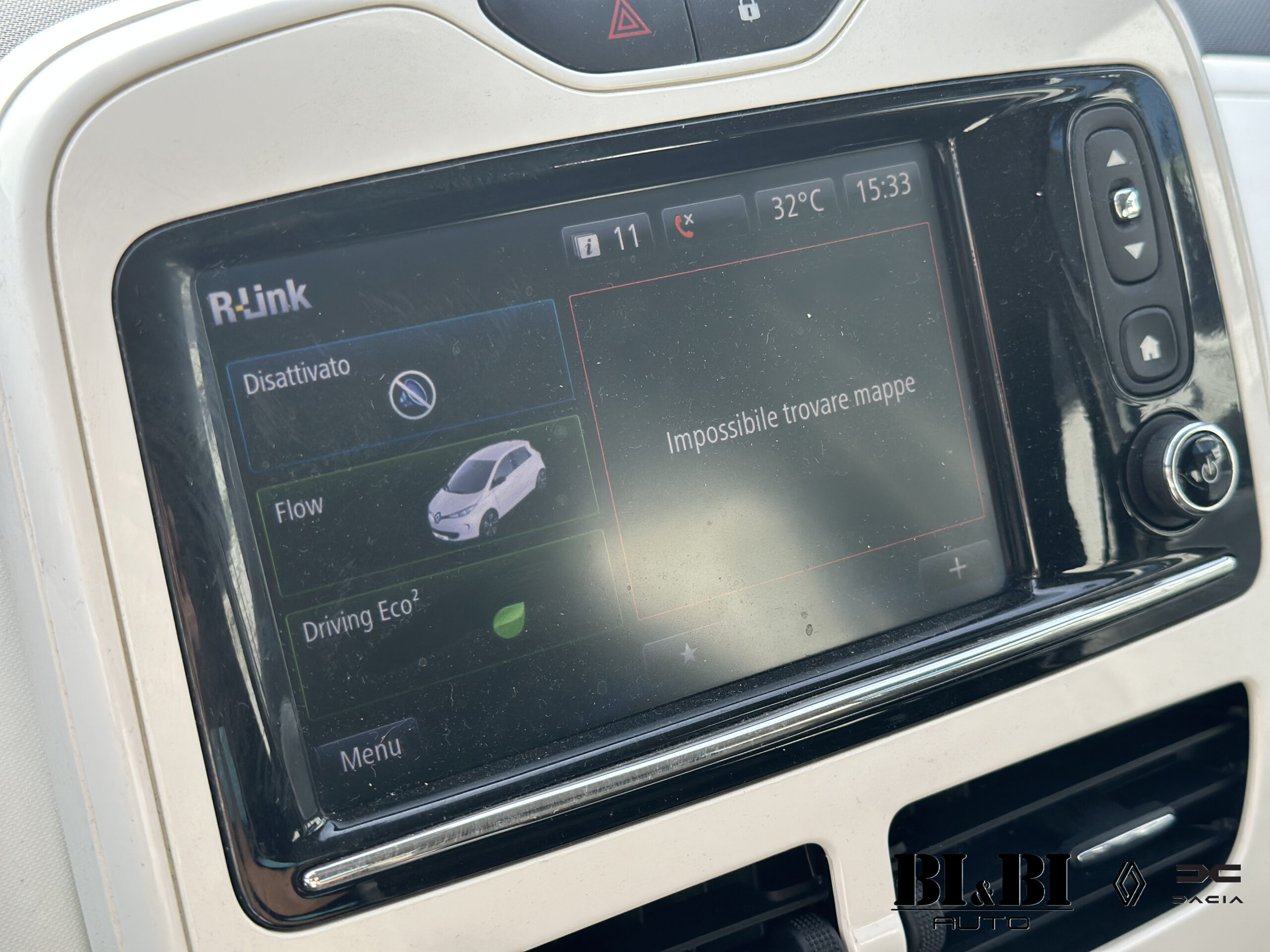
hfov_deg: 39.7
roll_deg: +0.7
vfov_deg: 30.3
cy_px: 476
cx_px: 635
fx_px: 1761
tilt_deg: -26.7
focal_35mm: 48
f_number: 1.78
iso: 80
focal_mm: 6.86
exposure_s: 1/463
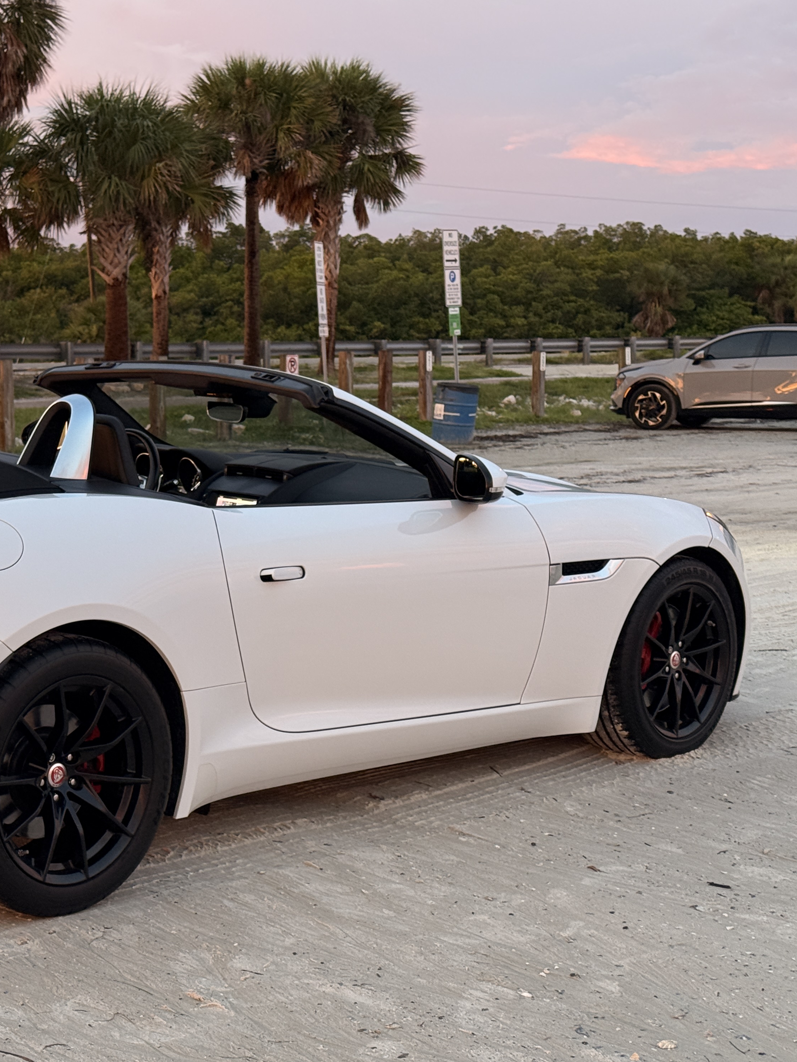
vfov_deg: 29.8
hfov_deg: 22.1
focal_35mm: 65
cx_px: 101
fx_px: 1995
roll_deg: +1.7
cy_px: 527
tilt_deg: -4.0
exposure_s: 1/60
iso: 160
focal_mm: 6.76
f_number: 1.78
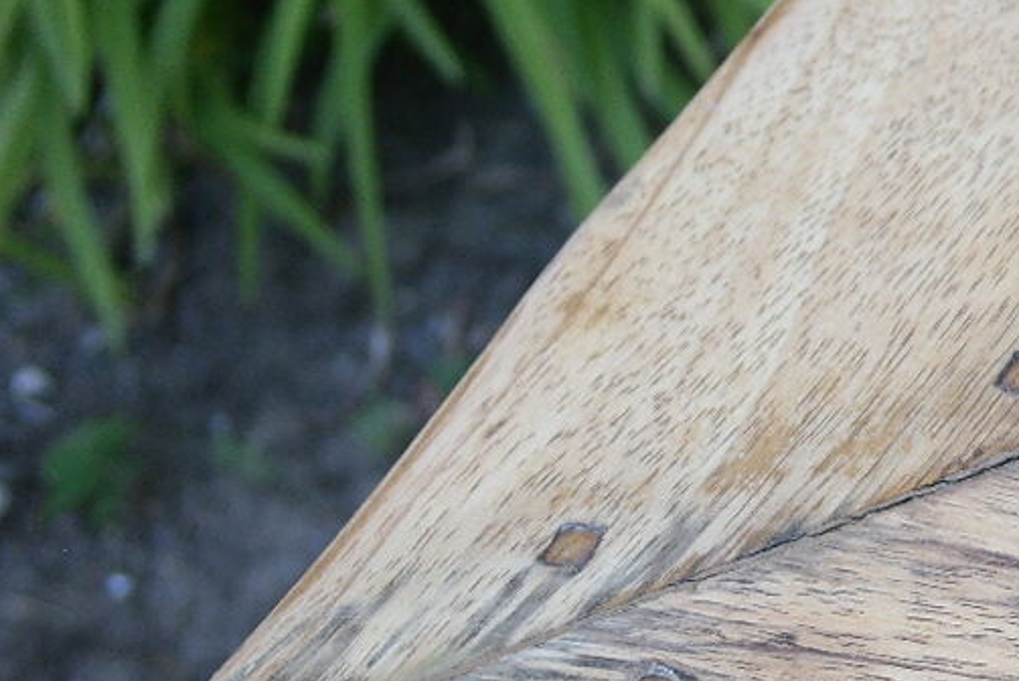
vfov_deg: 13.3
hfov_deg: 17.0
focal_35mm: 103
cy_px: 322
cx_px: 1730
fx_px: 2917
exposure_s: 1/80
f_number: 3.5
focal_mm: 20
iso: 100
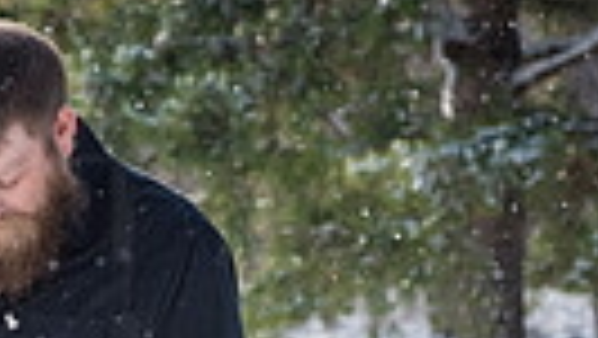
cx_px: -63
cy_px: 671
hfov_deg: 5.4
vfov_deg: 3.0
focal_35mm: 398
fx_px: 6315
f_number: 9
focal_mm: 112
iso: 640
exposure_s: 1/1000
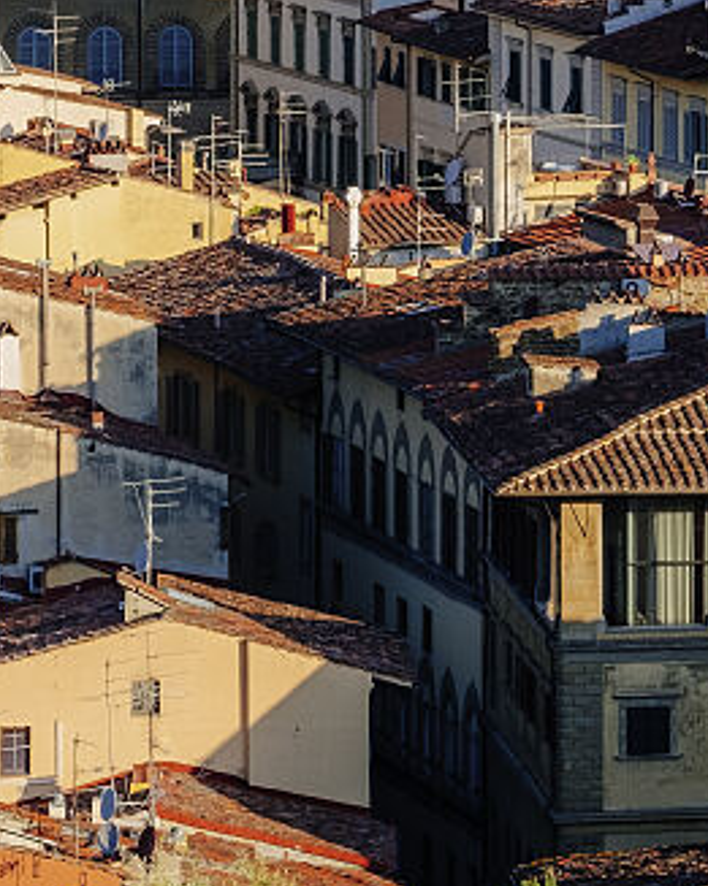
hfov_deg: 3.7
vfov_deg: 4.6
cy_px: 16
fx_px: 10938
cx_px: 1443
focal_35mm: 417
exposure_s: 1/250
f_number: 8
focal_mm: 80.4
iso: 200
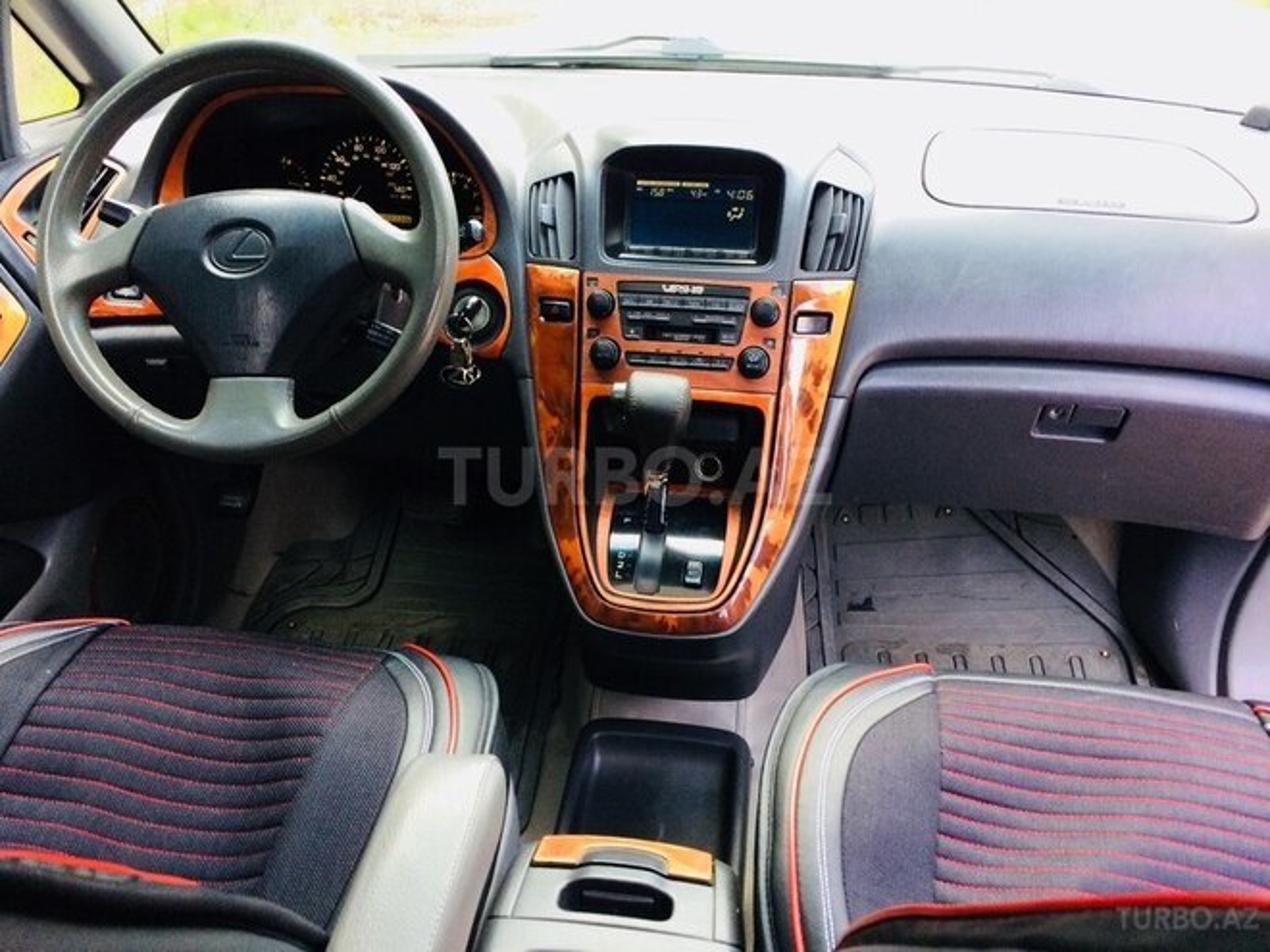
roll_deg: -3.8
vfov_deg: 48.2
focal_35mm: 29
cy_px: 476
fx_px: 1064
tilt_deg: -30.2
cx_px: 635
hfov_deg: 61.7
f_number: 2.2
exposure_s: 1/33
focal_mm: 4.15
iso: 80
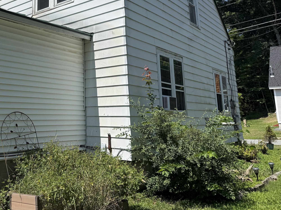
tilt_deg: +11.8
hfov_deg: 47.9
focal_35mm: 37
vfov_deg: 37.7
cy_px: 52
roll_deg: +0.2
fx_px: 300
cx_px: 65
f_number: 1.78
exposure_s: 1/5714
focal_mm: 6.76
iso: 80
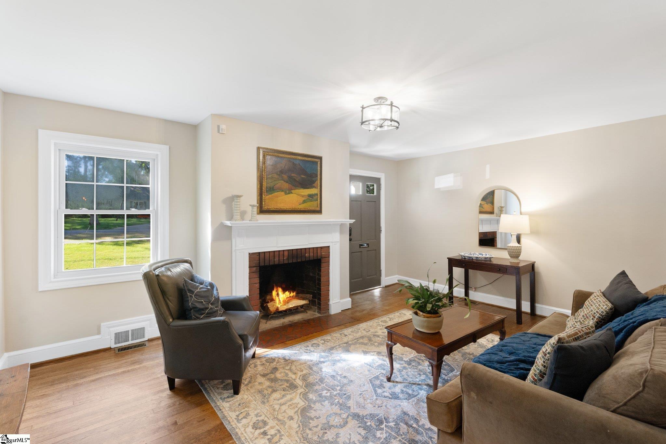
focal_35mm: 16
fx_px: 296
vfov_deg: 73.7
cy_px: 222
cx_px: 333
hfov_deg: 96.7
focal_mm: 16
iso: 250
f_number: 8
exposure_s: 1/6
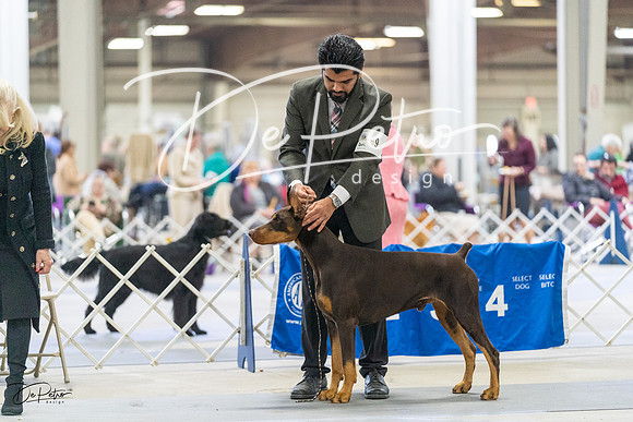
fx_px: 2515
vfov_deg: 9.6
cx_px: 316
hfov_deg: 14.3
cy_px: 211
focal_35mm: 143
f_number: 2.8
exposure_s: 1/320
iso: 6400
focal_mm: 143
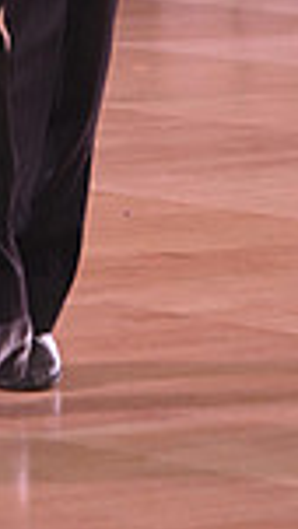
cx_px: -226
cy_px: -333
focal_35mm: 423
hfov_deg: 2.9
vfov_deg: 5.1
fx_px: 5939
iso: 1000
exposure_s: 1/200
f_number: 5.6
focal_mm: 105
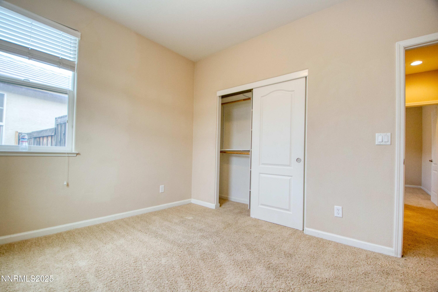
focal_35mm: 15
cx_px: 219
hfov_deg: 100.4
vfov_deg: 77.3
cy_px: 146
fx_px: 182
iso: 400
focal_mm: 10
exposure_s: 1/60
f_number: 4
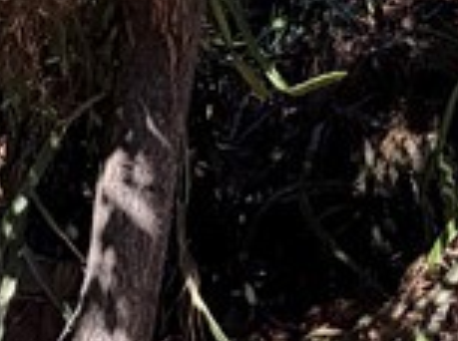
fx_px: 1241
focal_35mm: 94
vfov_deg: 15.5
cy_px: 24
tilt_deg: -2.1
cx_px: -183
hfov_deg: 18.9
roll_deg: -0.8
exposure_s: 1/214
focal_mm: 2.22
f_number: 2.2
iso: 50
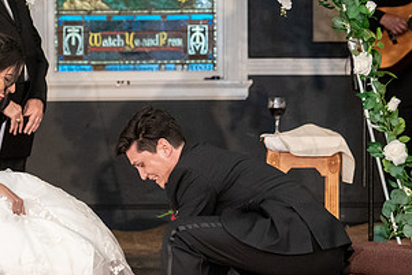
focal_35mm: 183
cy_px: 136
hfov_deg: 11.2
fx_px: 2095
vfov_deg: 7.5
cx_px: 139
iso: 8000
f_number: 4
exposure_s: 1/250
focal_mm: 93
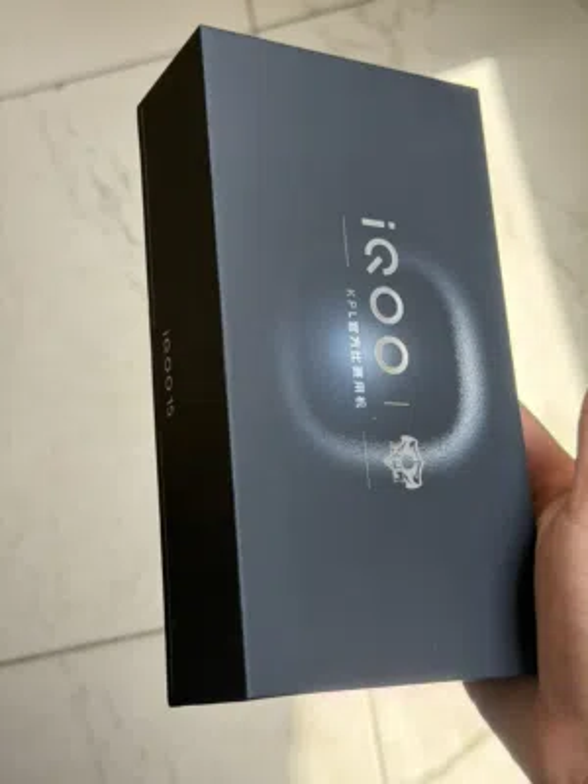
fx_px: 1087
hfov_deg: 30.3
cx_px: 294
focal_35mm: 48
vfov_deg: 39.7
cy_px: 392
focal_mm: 6.76
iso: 80
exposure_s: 1/402
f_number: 1.78
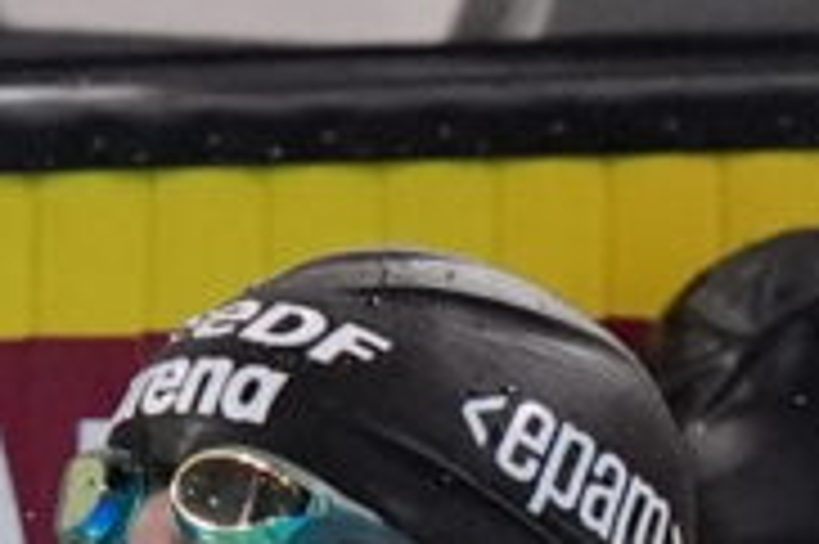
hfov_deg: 0.9
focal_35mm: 2203
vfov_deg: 0.6
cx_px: 436
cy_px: 1268
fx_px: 50072
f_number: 3.2
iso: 2500
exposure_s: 1/3200
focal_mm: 400
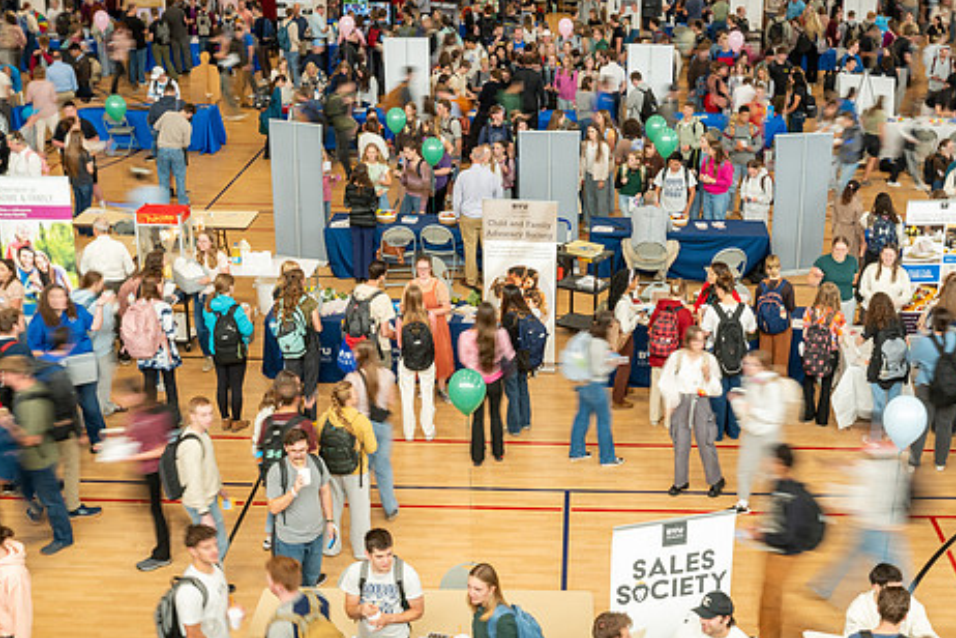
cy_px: 295
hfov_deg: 40.2
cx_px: 555
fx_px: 1301
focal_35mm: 49
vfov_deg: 27.5
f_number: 18
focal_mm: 39
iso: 400
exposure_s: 1/4
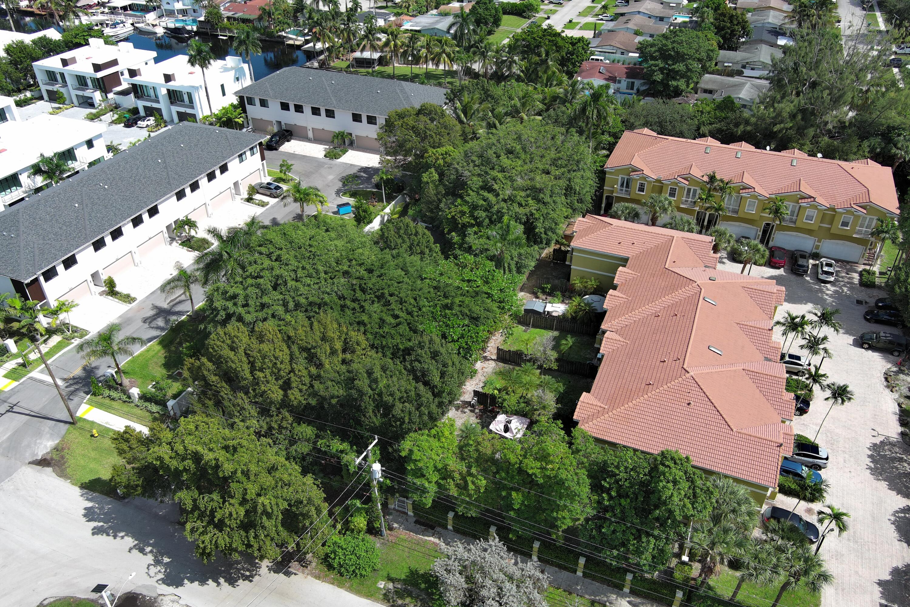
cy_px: 304
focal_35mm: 29
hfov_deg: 63.7
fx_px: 733
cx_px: 455
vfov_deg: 45.0
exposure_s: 1/1101
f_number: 2.8
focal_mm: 10.57
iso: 100
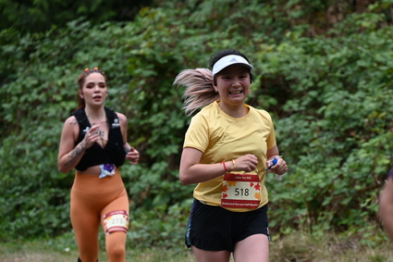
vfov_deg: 5.3
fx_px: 2826
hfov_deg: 8.0
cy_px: 166
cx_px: 243
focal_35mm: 259
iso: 400
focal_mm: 200
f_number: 6.3
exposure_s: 1/500
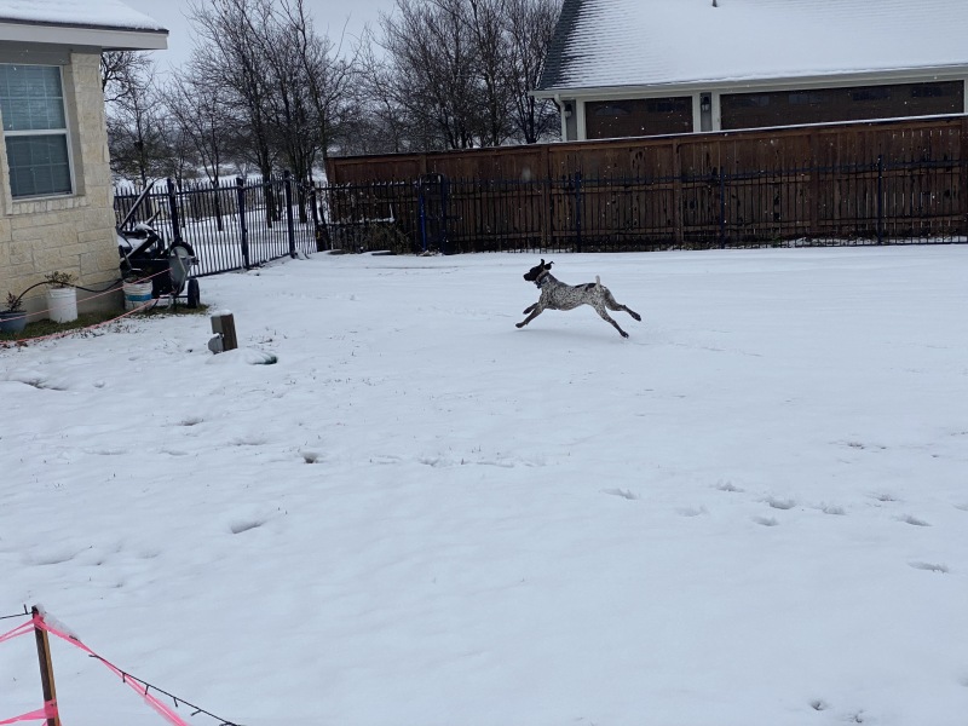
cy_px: 363
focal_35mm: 52
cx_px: 484
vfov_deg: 28.0
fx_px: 1454
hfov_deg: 36.8
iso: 20
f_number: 2
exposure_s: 1/1261
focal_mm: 6
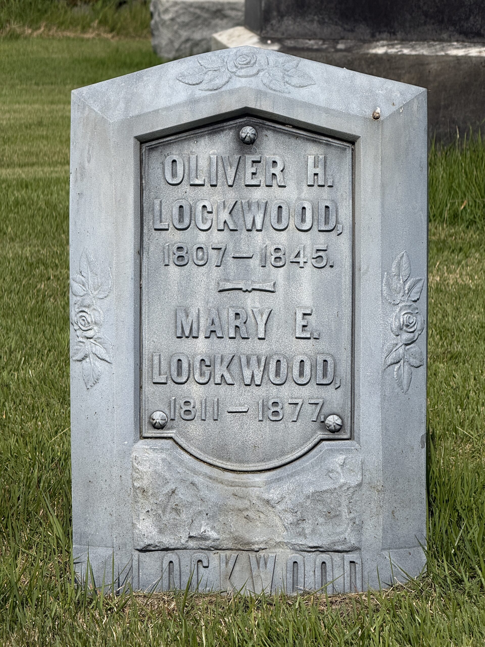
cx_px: 242
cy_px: 324
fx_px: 2242
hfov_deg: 12.3
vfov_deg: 16.4
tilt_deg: -8.0
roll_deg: -2.7
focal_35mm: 120
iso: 50
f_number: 2.8
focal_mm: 15.66
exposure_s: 1/3344
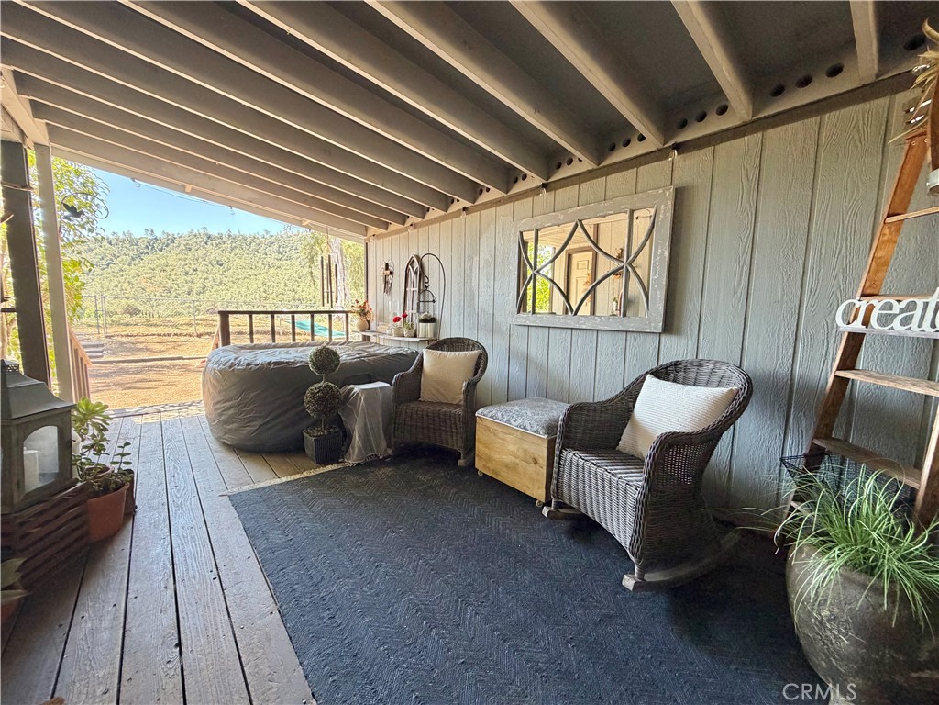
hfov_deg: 102.1
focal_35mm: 14
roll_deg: -0.8
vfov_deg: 85.7
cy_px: 352
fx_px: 380
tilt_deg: -6.6
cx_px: 470
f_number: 2.2
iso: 250
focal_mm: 2.22
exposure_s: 1/121
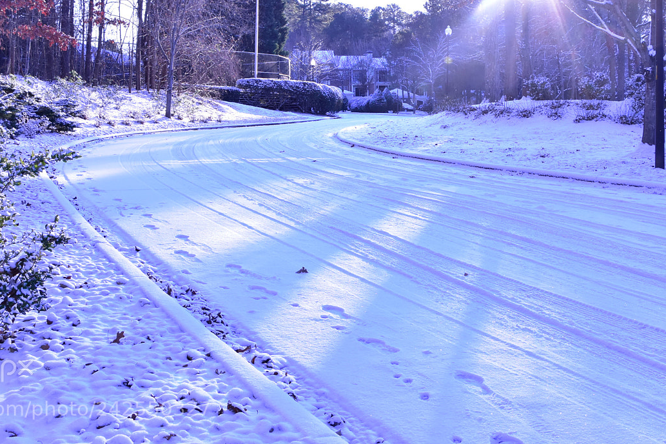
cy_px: 116
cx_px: 389
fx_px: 902
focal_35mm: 49
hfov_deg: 40.4
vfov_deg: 27.3
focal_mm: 21
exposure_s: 1/320
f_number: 9
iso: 800
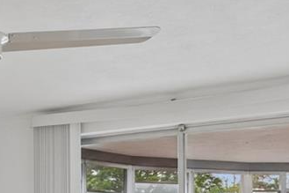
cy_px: 235
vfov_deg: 17.7
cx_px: -135
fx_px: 586
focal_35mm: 73
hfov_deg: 22.9
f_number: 7.1
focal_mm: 10
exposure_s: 1
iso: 100
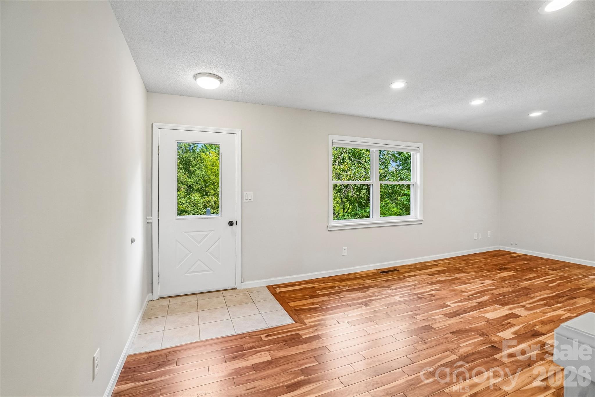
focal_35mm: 15
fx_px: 248
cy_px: 198
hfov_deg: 100.4
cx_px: 298
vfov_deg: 77.3
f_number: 8
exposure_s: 1/30
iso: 400
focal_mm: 10
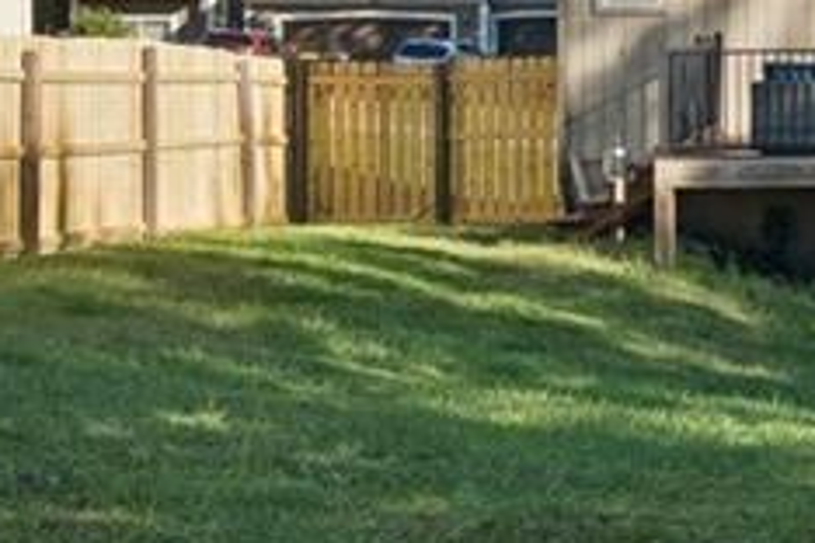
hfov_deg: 17.6
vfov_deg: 13.0
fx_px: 2377
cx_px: 1188
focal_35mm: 105
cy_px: 155
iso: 250
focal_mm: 16
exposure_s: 1/640
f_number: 5
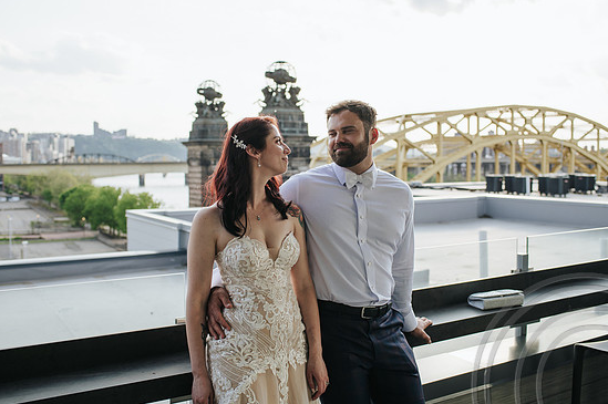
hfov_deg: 51.9
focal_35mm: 37
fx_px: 624
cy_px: 193
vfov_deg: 35.9
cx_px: 300
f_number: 3.2
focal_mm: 35
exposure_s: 1/1000
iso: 110
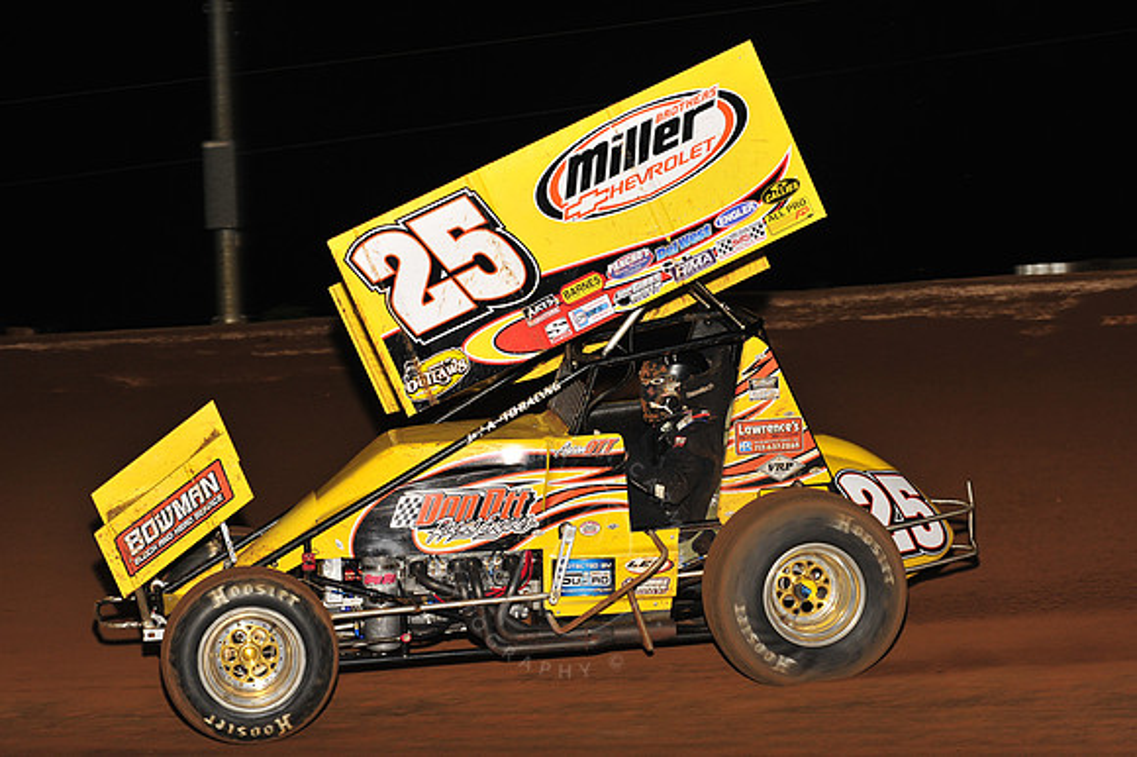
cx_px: 568
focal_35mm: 92
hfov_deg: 22.2
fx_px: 2904
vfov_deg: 14.8
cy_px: 378
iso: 1000
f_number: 8
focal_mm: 92
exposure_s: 1/320
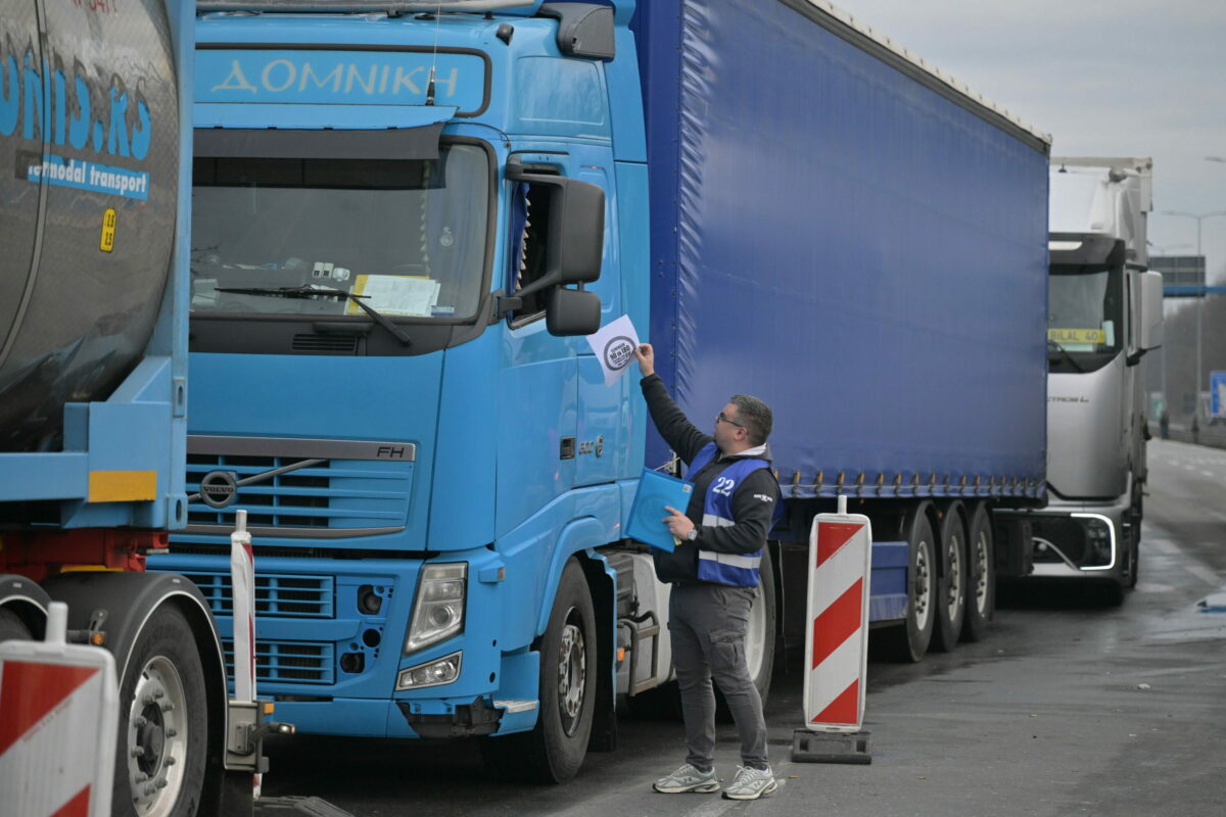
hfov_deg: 17.1
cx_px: 613
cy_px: 408
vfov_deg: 11.4
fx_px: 4086
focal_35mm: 120
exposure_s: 1/8000
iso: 1600
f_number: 4
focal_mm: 120
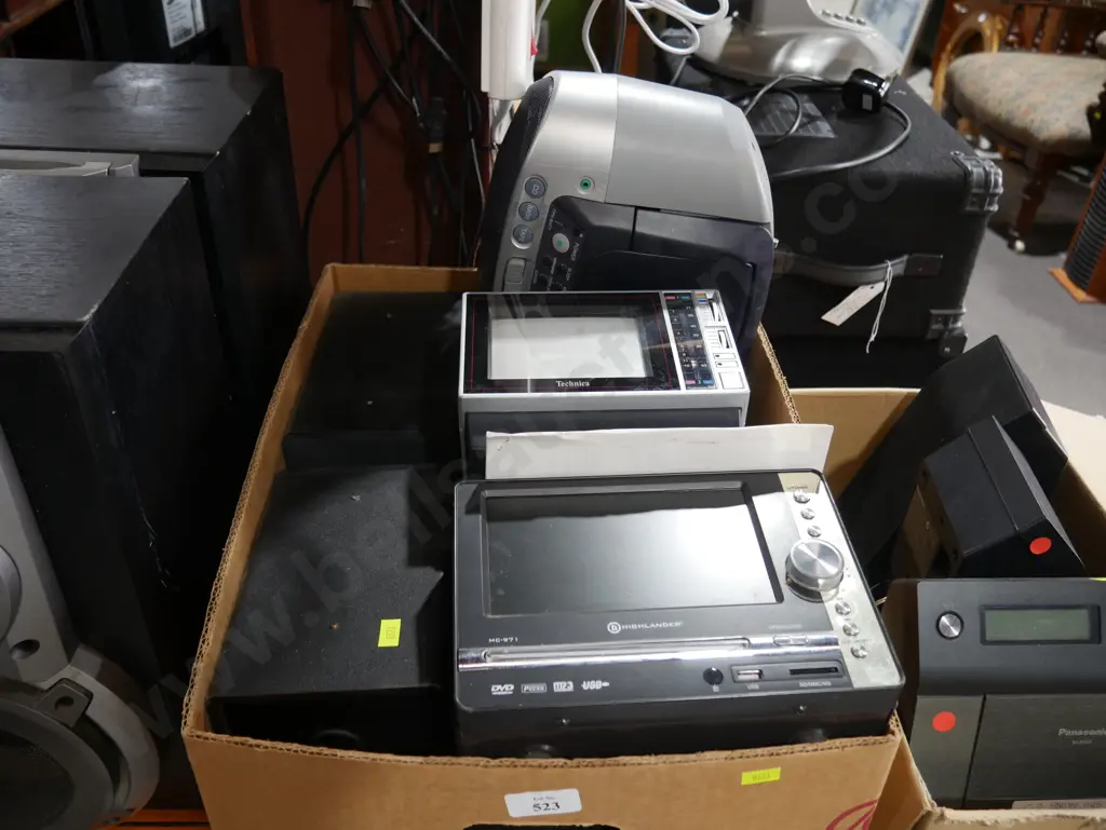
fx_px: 959
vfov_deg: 46.8
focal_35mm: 30
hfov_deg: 59.9
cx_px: 553
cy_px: 415
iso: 400
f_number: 3.6
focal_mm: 15
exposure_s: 1/60
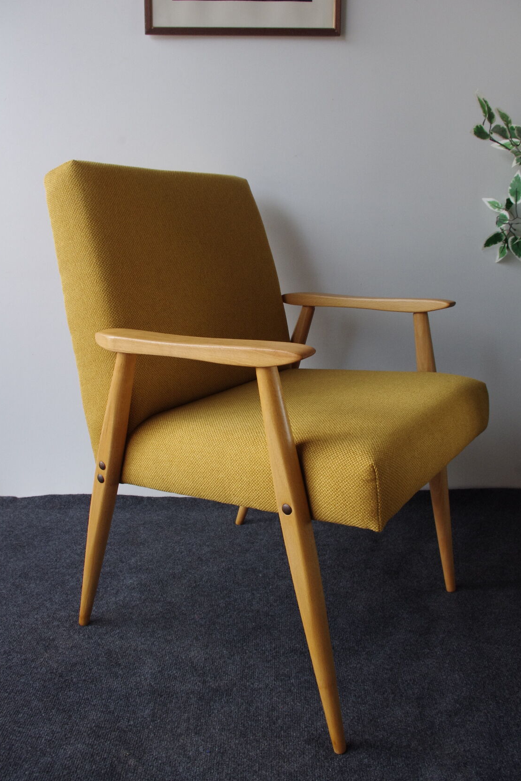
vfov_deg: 60.3
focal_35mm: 31
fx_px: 673
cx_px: 263
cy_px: 385
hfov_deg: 42.3
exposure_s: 1/50
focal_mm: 20
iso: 800
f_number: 8
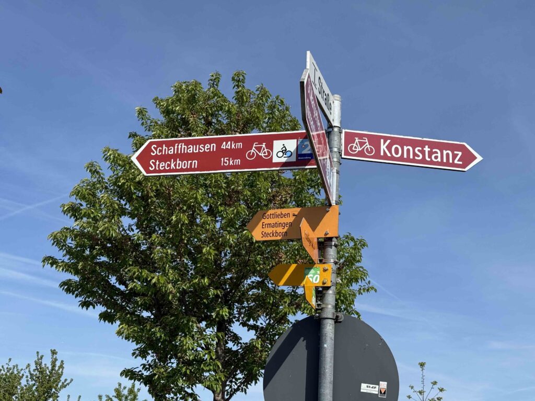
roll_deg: -3.0
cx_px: 268
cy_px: 200
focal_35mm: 48
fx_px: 742
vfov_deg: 30.3
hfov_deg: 39.7
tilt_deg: +21.2
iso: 80
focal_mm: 6.76
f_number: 1.78
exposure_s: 1/4878
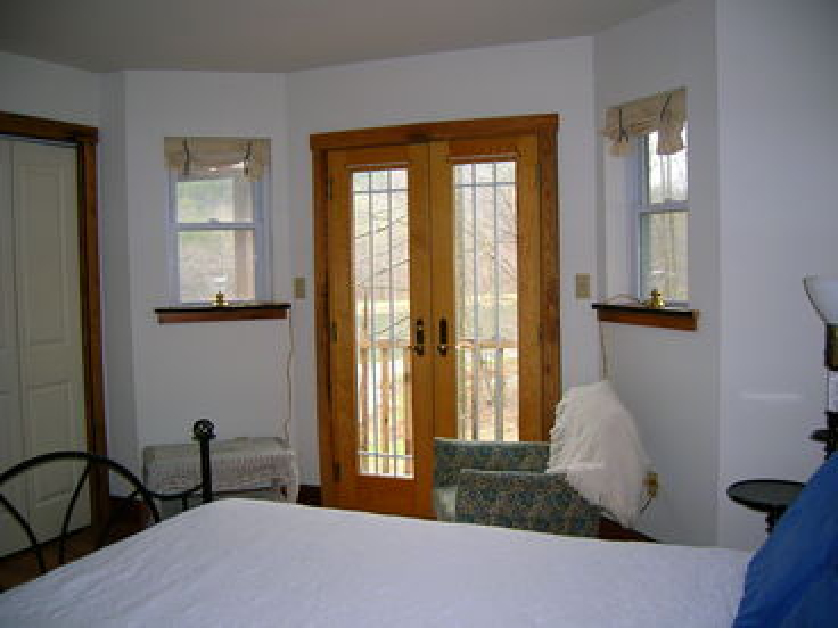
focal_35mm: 34
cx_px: 419
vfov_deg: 41.8
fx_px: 823
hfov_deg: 54.0
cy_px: 314
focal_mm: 5.7
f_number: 2.9
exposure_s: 1/30
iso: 50
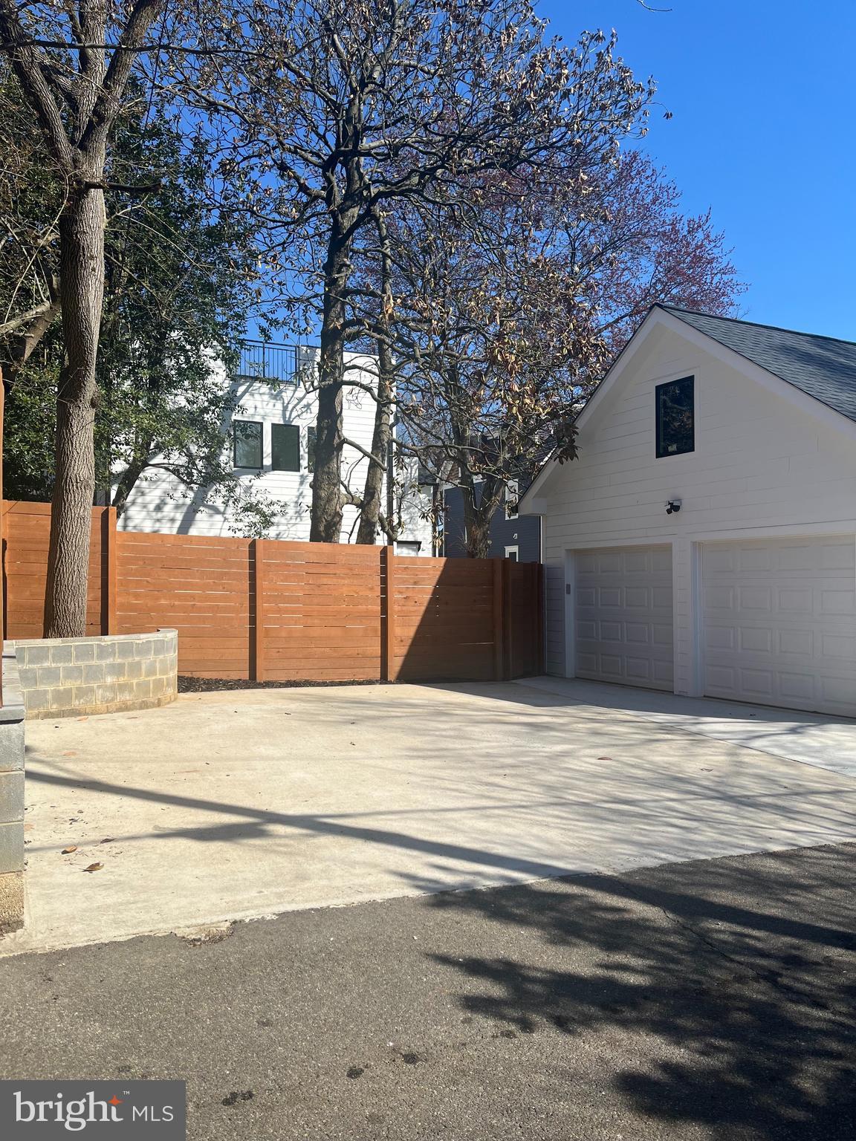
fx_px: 857
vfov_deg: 67.3
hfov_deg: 53.1
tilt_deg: +1.4
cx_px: 428
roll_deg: +0.6
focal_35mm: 26
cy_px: 570
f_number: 1.6
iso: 50
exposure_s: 1/3623
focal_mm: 5.1
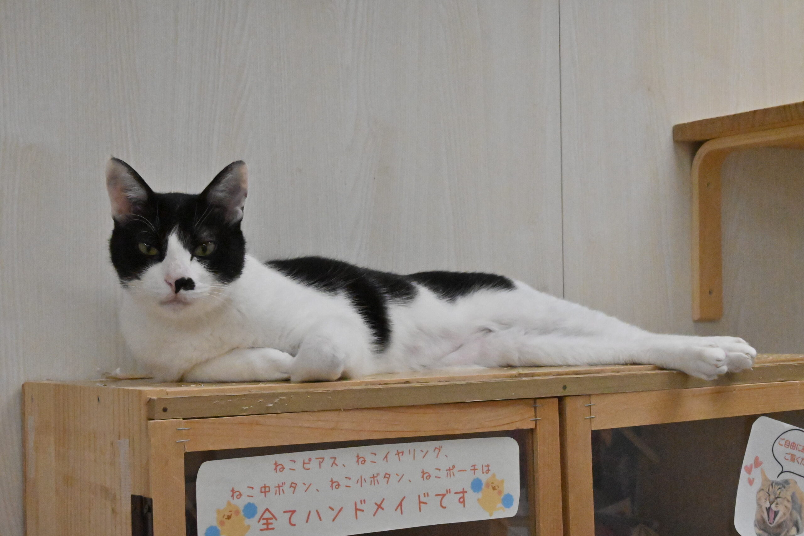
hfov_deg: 31.9
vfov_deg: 21.6
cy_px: 268
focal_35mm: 63
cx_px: 402
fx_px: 1407
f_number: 13
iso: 10000
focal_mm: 42
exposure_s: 1/640
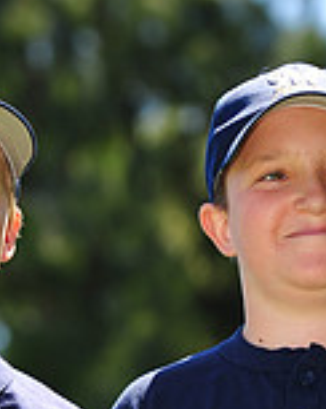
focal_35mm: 434
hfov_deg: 3.6
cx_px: 102
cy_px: 540
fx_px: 5245
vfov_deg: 4.4
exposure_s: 1/500
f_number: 4
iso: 200
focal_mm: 122
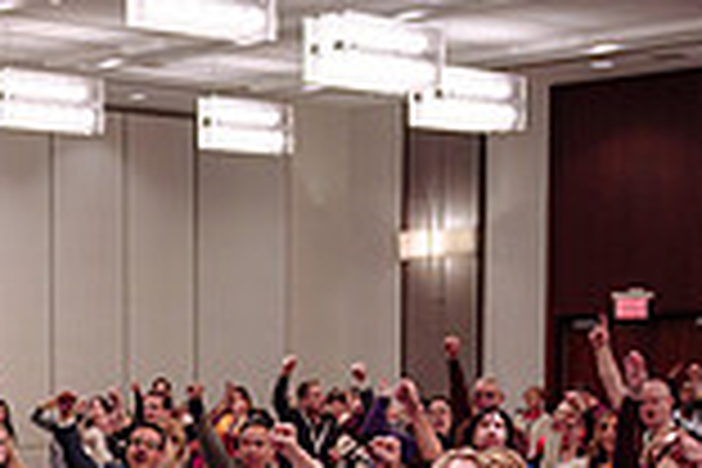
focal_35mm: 106
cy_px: 559
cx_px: -182
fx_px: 2067
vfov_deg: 12.6
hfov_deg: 18.1
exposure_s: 1/125
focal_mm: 24
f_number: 2.8
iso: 1600
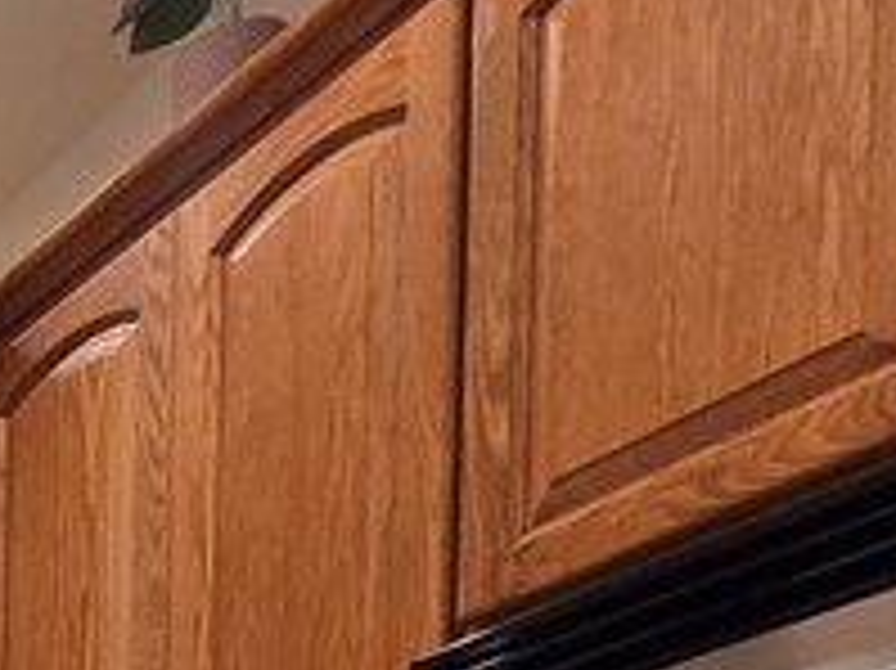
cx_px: -1153
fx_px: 1733
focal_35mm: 67
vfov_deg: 16.1
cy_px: 1394
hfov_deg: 16.1
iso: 250
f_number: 2.2
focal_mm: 2.2
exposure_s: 1/60
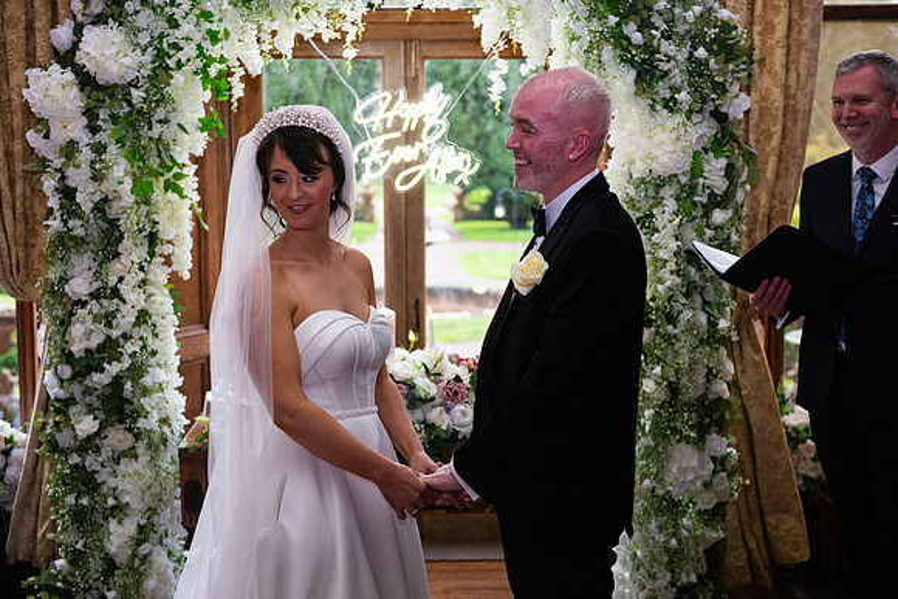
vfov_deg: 26.0
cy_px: 300
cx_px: 449
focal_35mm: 52
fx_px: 1297
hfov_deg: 38.2
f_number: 3.5
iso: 1000
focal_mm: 52
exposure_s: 1/160
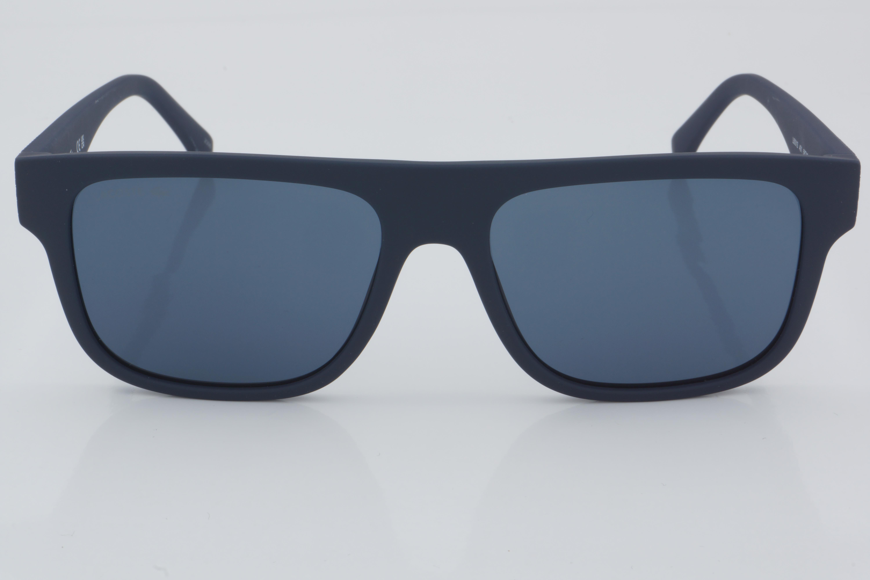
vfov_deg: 16.6
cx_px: 435
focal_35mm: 82
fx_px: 1994
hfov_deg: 24.6
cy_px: 290
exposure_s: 1/4
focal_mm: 55
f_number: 32
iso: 100
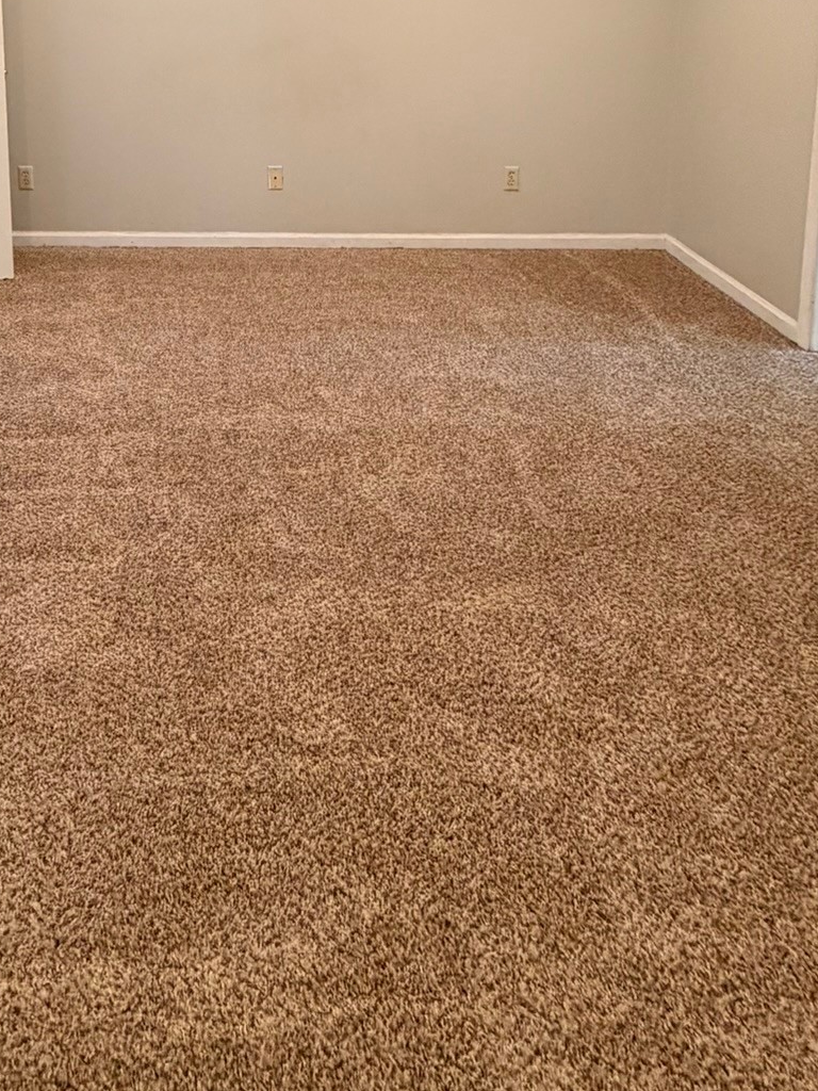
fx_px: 882
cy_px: 87
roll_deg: +0.1
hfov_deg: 48.4
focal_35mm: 28
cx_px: 240
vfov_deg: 54.3
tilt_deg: -5.8
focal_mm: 2.22
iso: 400
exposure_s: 1/60
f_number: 2.2
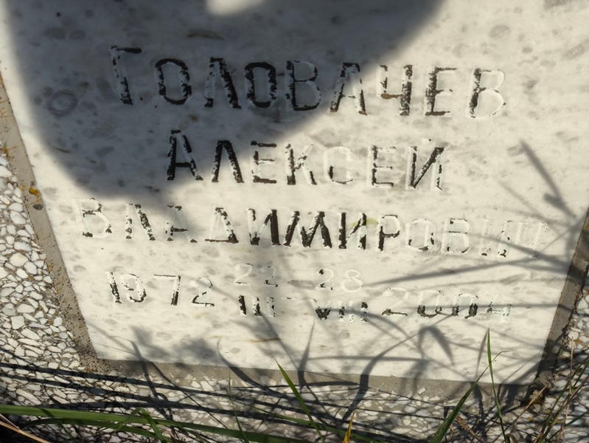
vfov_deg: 29.1
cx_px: 294
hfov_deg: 38.2
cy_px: 222
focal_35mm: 50
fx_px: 851
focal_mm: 4.71
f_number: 1.7
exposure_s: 1/1046
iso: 50
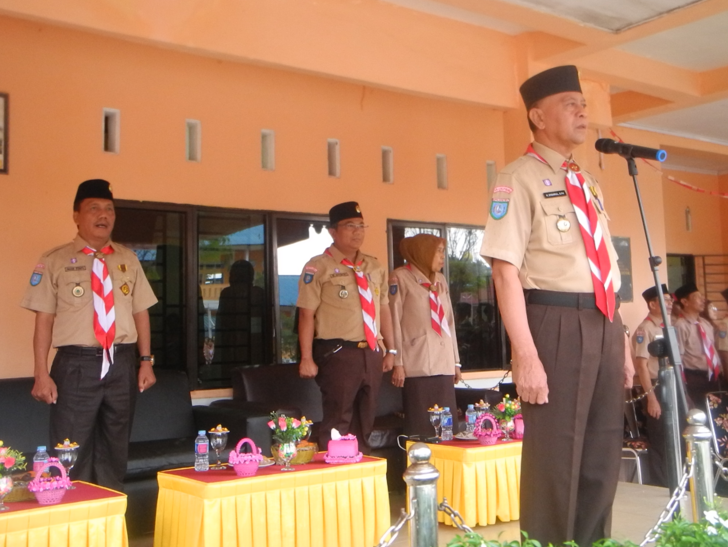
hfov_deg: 41.2
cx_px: 367
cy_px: 277
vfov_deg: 31.5
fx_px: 968
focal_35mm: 46
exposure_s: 1/30
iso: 720
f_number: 3.2
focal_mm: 9.7
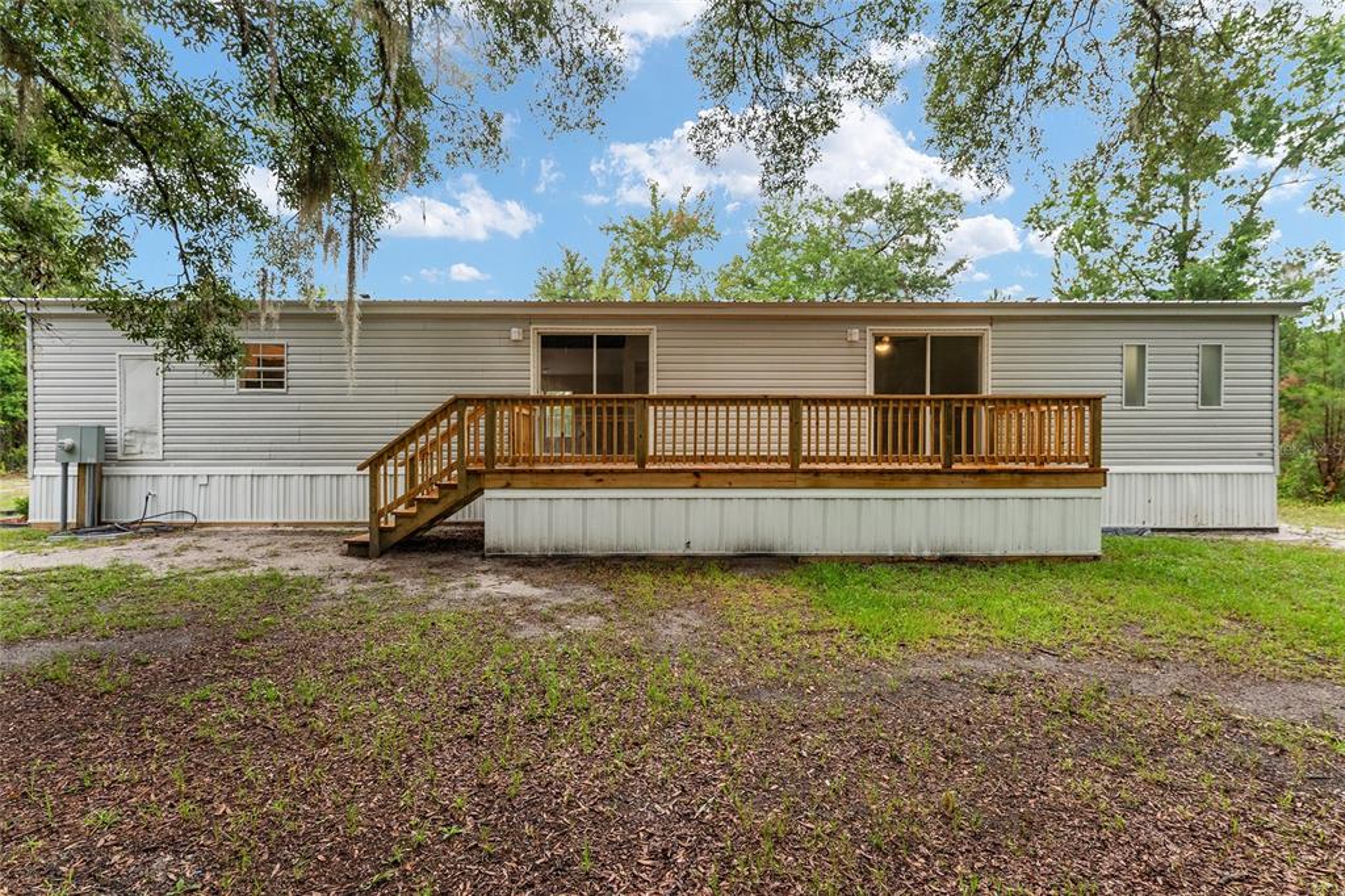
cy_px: 448
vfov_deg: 76.5
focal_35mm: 15
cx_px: 672
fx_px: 568
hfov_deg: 99.7
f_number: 7.1
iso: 400
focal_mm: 15.2
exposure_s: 1/200
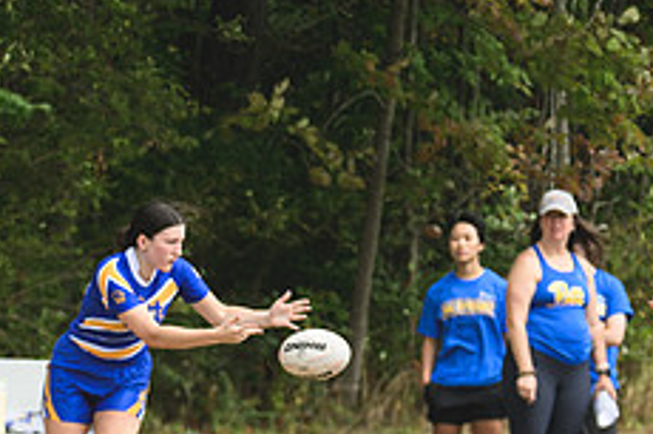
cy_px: 199
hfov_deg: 2.1
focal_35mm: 982
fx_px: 17799
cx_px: 62
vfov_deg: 1.4
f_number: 5.6
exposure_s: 1/1000
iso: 360
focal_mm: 260
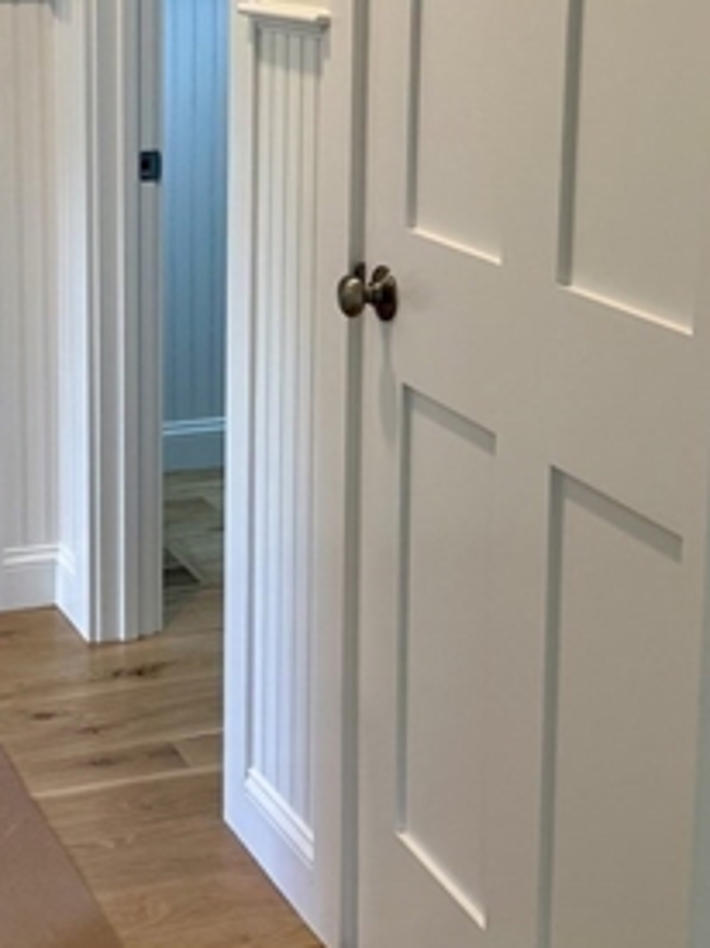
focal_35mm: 67
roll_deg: -0.3
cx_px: 172
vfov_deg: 28.5
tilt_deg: -10.3
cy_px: 234
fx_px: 1834
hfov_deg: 21.7
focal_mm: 6.76
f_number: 1.78
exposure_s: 1/120
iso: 125
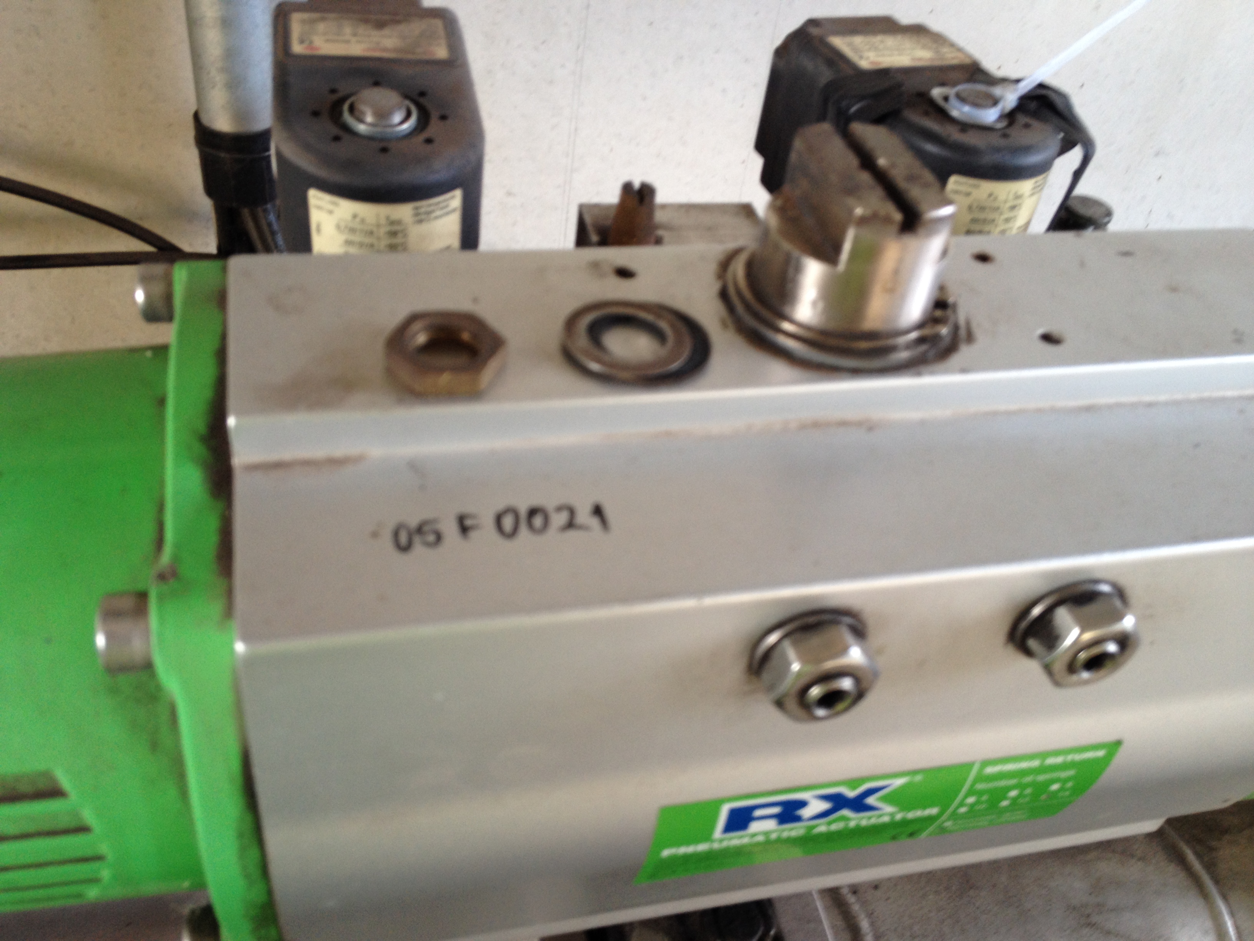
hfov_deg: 52.6
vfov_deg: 40.7
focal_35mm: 35
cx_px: 627
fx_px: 1268
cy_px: 470
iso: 64
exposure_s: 1/20
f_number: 2.4
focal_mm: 4.28
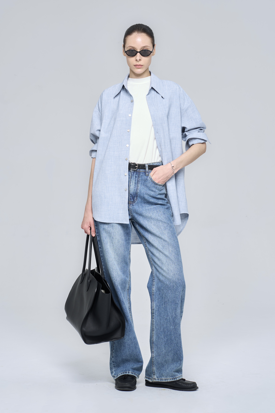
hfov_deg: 16.1
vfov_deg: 23.9
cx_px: 138
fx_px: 974
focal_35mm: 85
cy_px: 206
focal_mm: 85
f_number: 8
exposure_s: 1/125
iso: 200
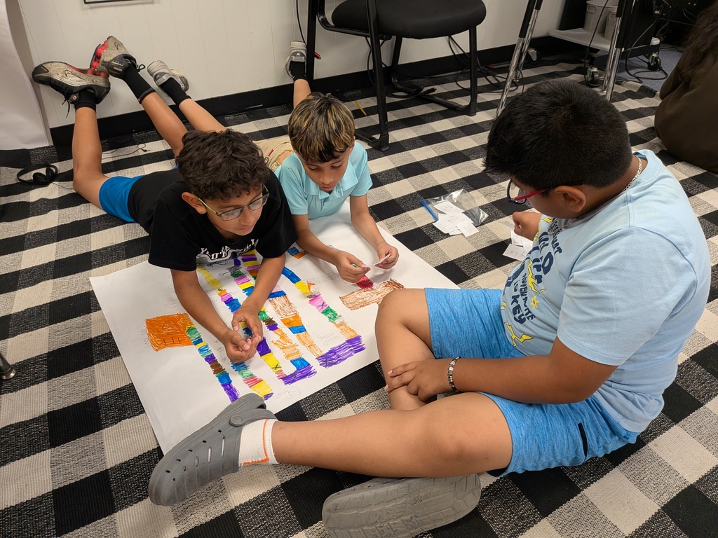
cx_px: 359
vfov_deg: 56.8
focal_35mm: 24
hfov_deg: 71.6
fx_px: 498
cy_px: 269
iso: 335
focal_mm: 4.53
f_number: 1.7
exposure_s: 1/120
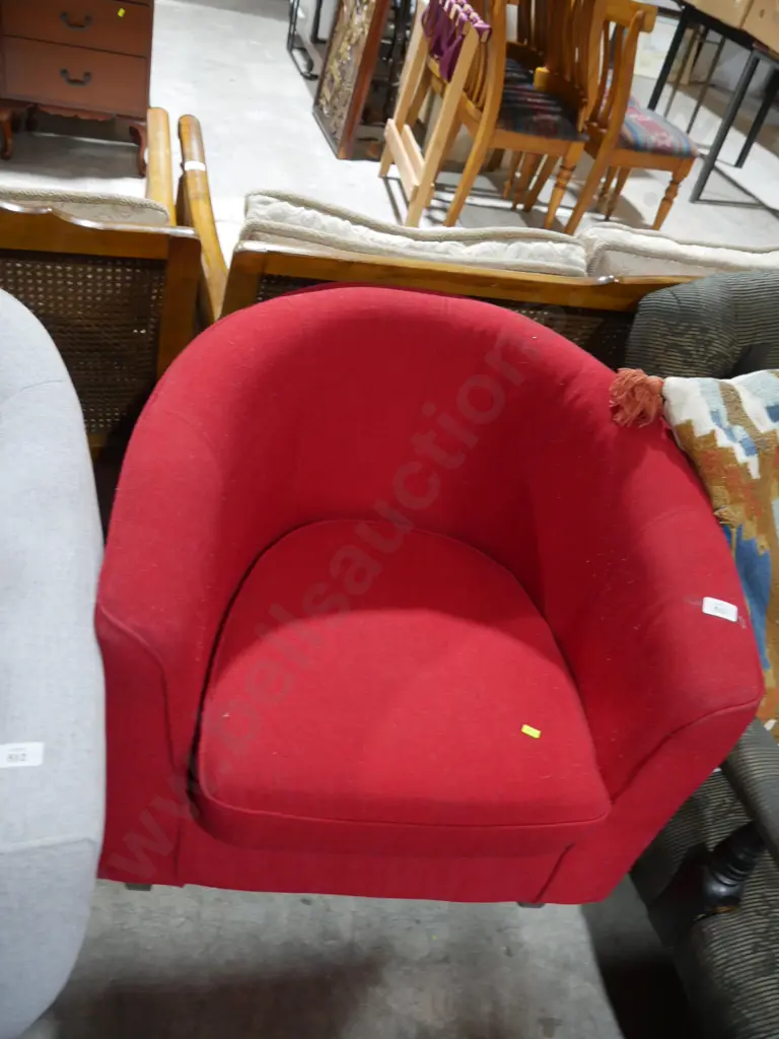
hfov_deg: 46.8
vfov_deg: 60.0
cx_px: 390
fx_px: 900
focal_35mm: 30
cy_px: 520
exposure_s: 1/60
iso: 800
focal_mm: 15
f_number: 3.6
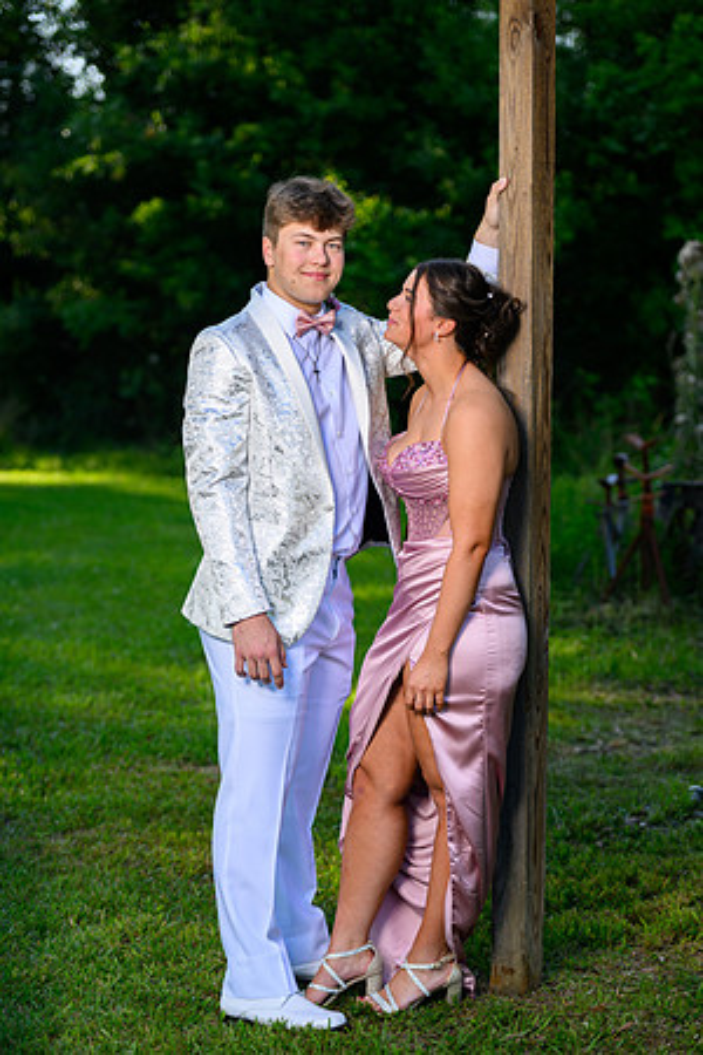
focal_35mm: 78
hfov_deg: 17.5
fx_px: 2285
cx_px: 352
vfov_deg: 26.0
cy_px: 528
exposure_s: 1/250
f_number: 2.8
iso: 125
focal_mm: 78
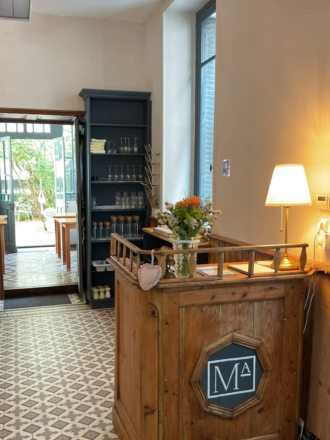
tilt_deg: -8.6
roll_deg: -1.1
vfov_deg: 51.3
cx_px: 145
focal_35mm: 36
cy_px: 243
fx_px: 458
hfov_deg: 39.6
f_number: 1.8
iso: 320
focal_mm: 3
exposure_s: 1/30
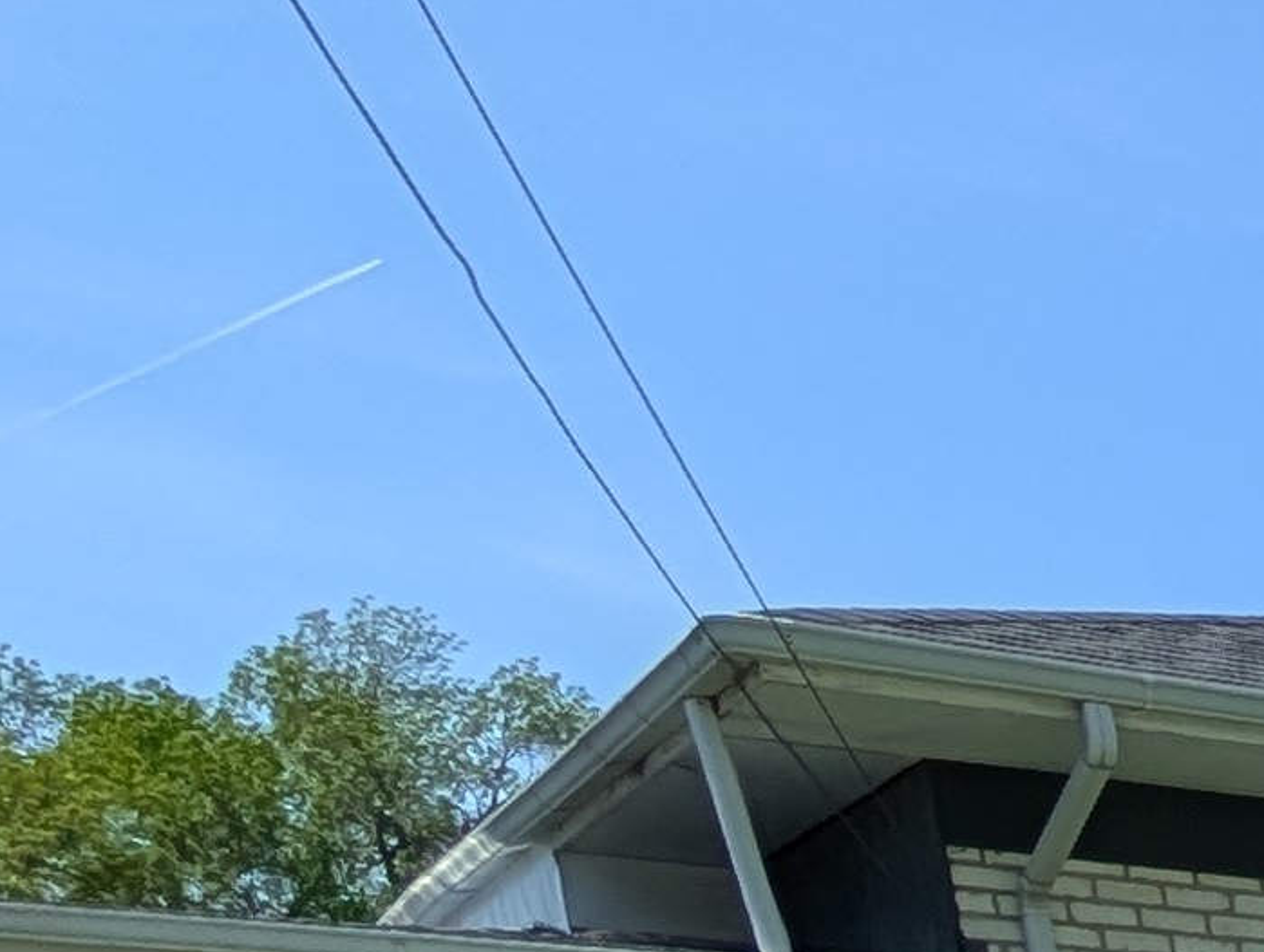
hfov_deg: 16.0
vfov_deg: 15.3
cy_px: 2076
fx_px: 2561
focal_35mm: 70
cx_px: 2893
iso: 52
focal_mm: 2.02
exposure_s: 1/3436
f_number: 1.7
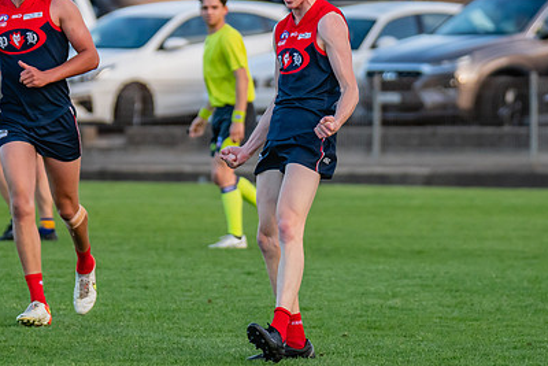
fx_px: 8664
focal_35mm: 569
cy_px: 130
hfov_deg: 3.6
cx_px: 272
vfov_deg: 2.4
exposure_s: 1/1250
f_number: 4
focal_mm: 250
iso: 1000
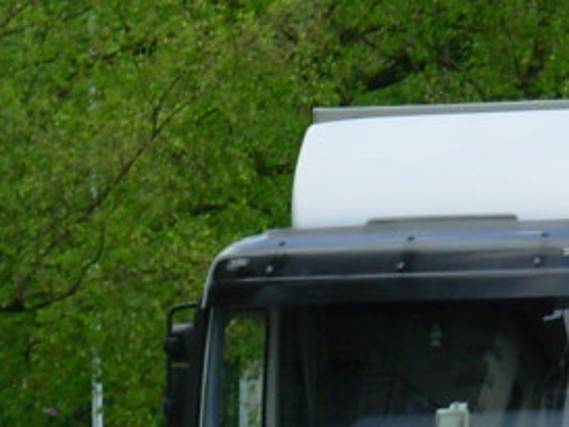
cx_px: 8
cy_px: 727
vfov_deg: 3.2
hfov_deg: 4.3
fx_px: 7515
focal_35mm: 457
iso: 50
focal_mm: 20.2
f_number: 4.3
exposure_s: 1/322
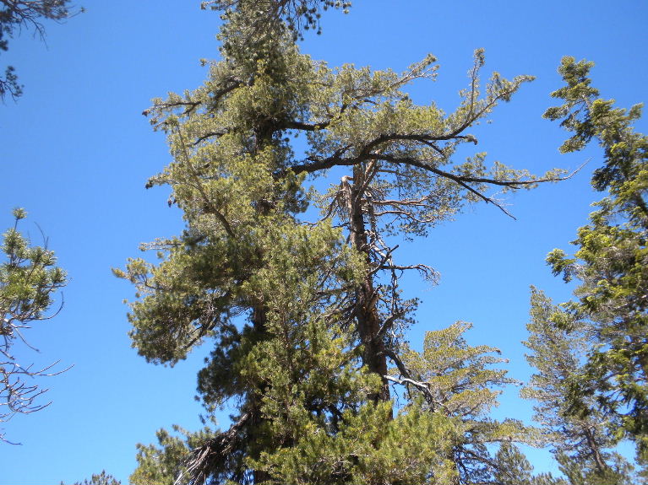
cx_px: 324
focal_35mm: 37
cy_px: 242
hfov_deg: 50.1
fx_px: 693
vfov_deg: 38.7
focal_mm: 6.6
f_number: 3.5
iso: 111
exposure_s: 1/520
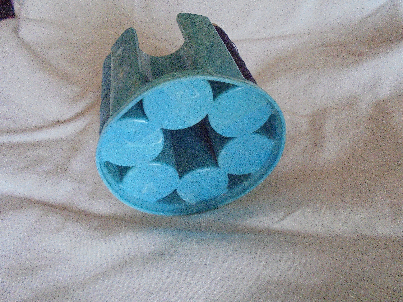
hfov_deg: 67.3
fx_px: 303
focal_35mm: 26
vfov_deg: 53.1
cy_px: 151
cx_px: 202
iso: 800
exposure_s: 1/100
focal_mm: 4.6
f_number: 3.5
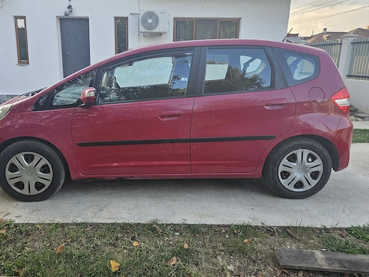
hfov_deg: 63.0
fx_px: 299
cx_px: 153
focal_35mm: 28
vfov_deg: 49.7
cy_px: 126
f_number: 1.8
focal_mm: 5.4
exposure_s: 1/180
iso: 32
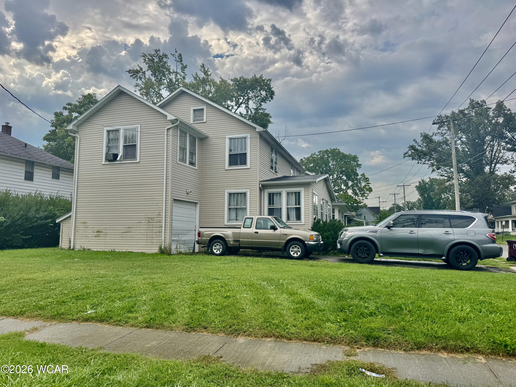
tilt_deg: +6.1
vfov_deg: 56.8
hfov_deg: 71.6
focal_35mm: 24
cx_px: 258
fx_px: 358
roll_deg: -0.2
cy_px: 194
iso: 80
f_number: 1.78
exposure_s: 1/4608
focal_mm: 6.76
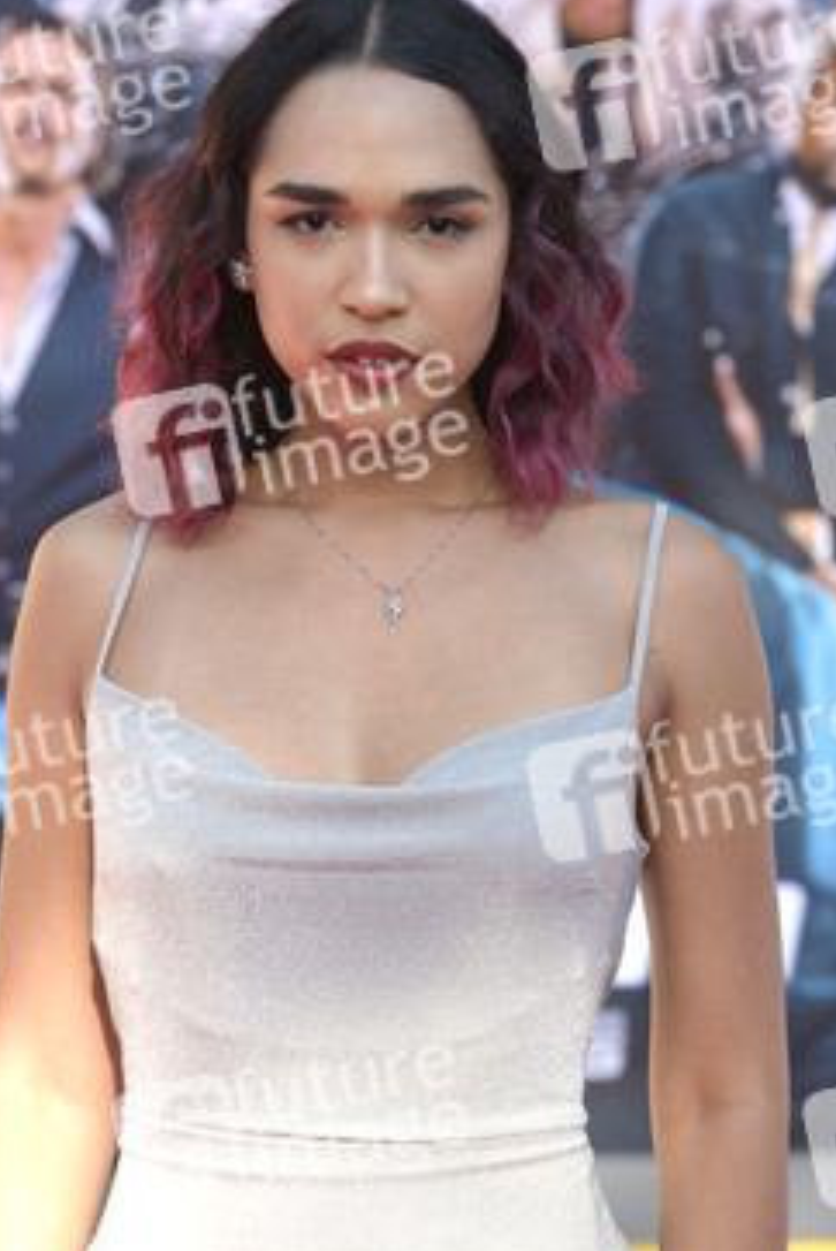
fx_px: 7683
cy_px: 608
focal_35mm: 221
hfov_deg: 6.2
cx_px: 392
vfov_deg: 9.3
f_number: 7.1
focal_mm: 200
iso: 200
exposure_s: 1/250
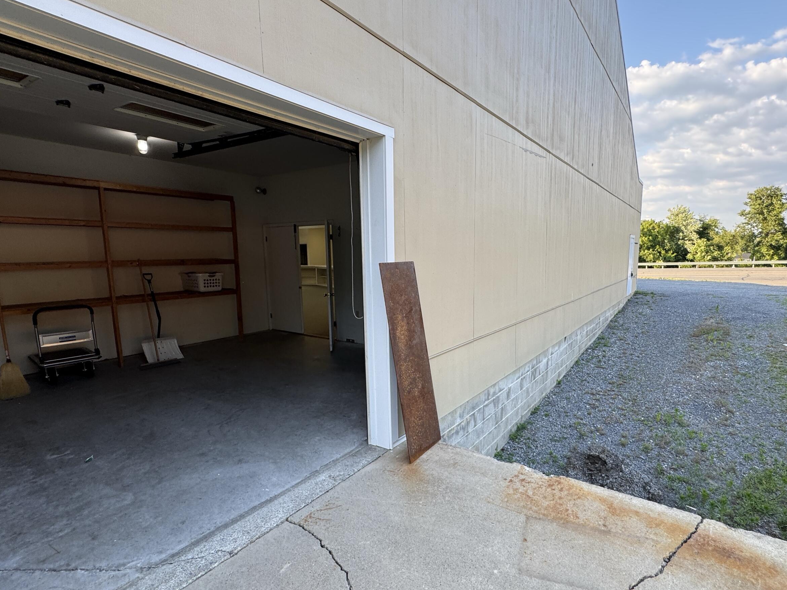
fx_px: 409
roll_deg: +0.1
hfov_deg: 87.4
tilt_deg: -7.2
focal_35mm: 18
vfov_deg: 71.6
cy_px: 308
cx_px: 441
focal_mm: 2.22
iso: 40
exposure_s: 1/159
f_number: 2.2
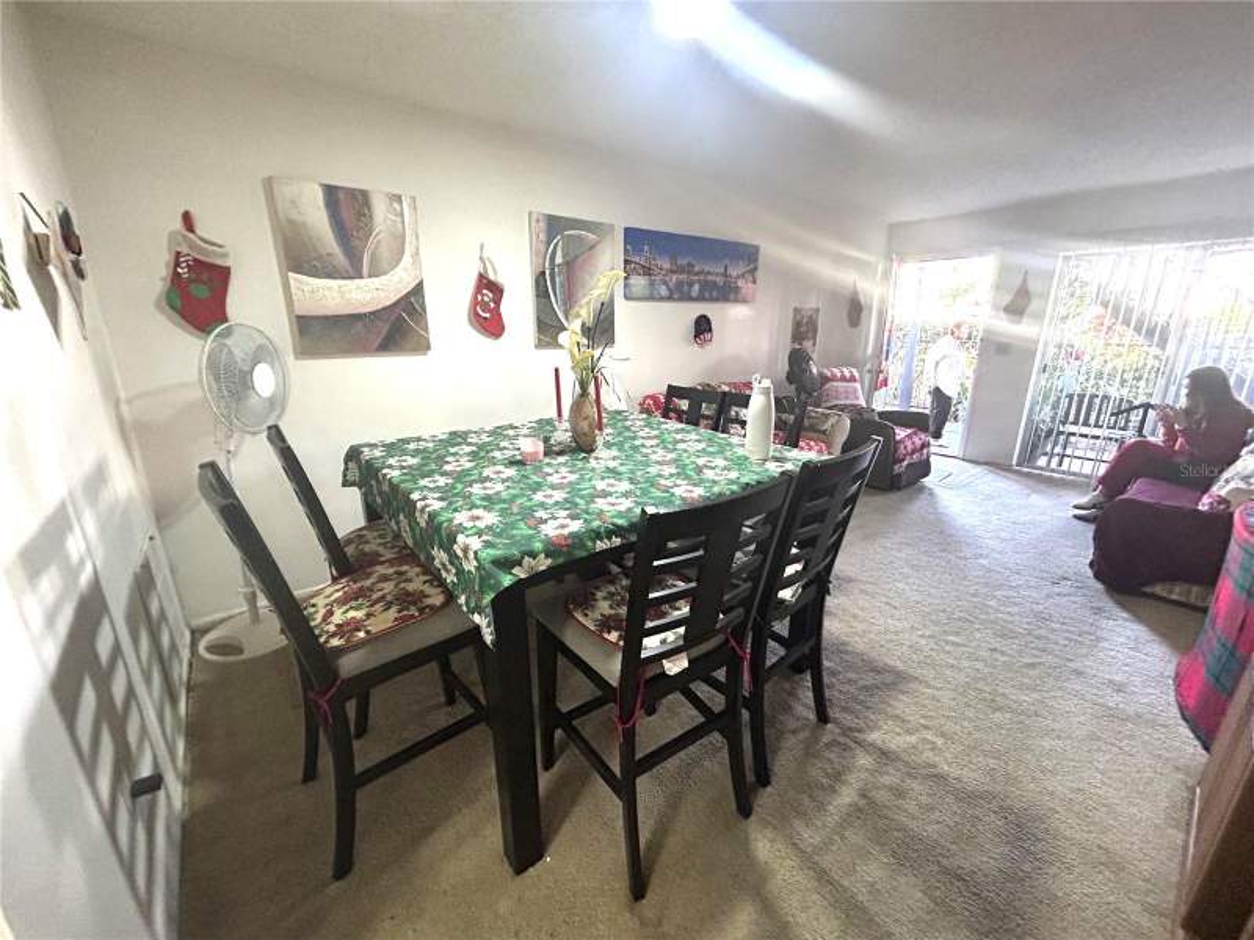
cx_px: 627
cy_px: 470
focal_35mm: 14
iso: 1250
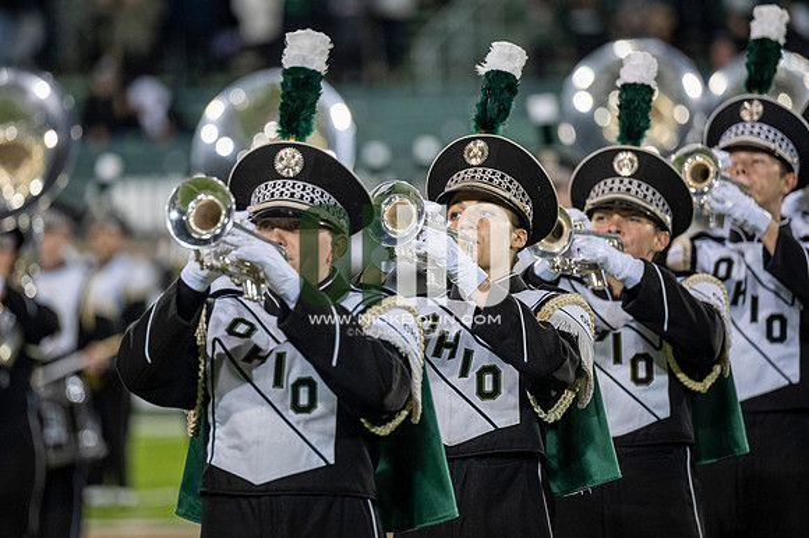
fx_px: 6738
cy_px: 269
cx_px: 404
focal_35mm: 300
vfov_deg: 4.6
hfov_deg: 6.9
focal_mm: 200
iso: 1000
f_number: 2.8
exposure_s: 1/500
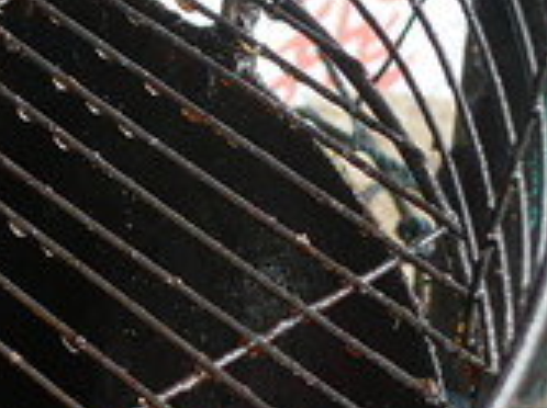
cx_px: -764
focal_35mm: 181
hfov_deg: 9.7
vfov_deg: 8.1
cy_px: 7
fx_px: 2856
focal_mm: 15
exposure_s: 1/250
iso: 200
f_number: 2.8
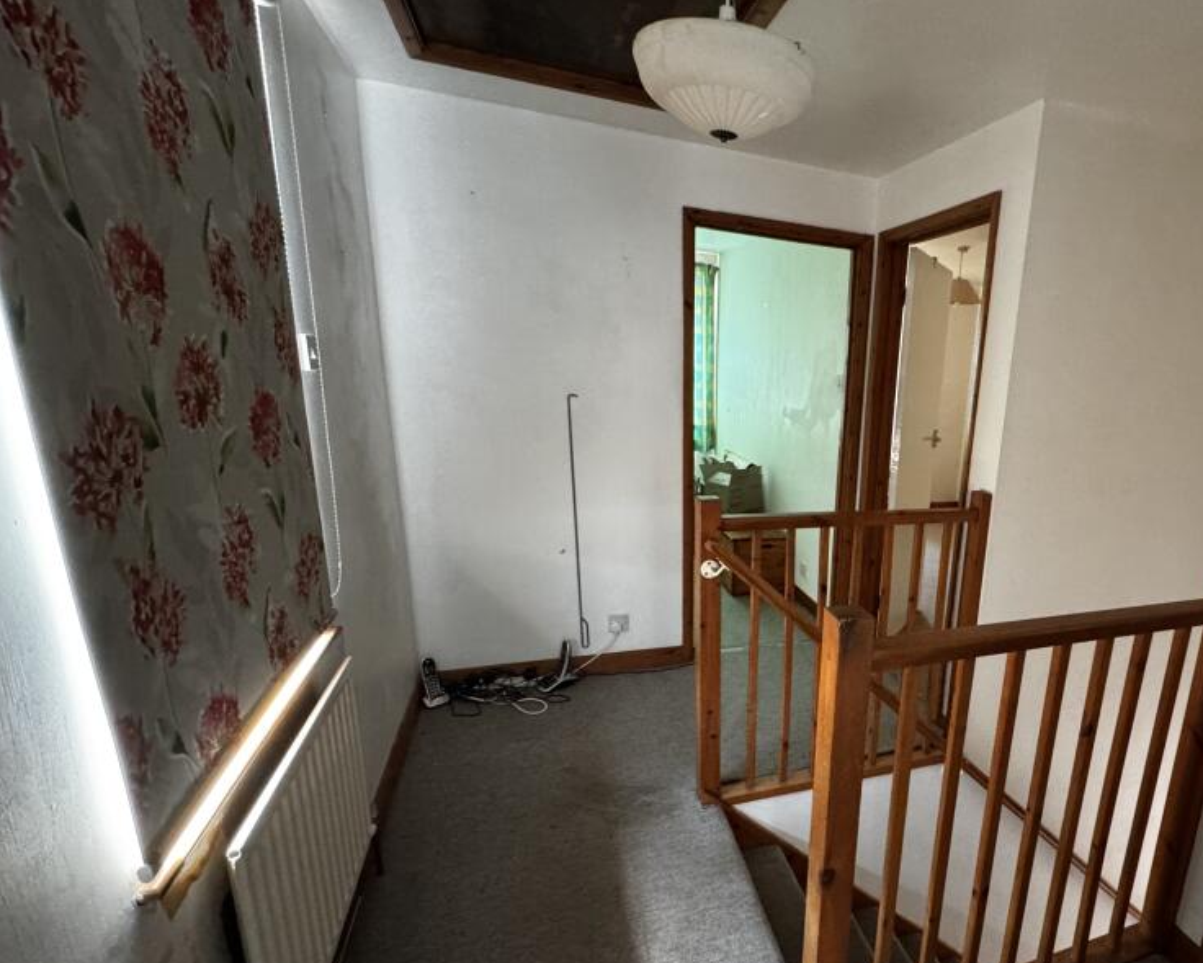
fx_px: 677
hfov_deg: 79.9
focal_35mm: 19
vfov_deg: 70.6
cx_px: 824
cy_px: 543
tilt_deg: -14.6
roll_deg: -3.8
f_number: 2.2
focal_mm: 2.22
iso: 1000
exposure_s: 1/60
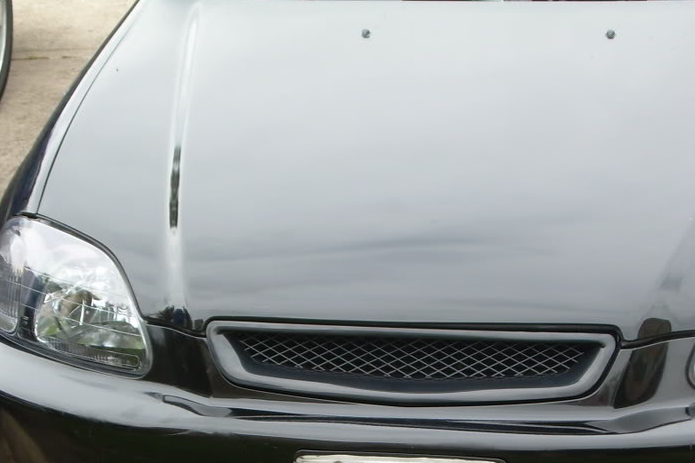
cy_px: 381
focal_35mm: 112
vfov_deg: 12.2
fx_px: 2163
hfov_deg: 18.2
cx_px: 431
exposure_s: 1/92.5
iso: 50
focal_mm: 12.5
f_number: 3.8
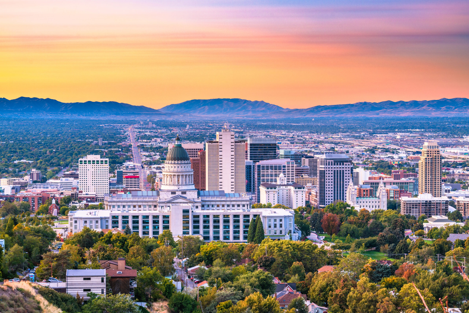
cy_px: 156
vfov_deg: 14.4
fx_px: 1238
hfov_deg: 21.5
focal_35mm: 95
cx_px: 234
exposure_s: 130
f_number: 8
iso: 64
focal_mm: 95
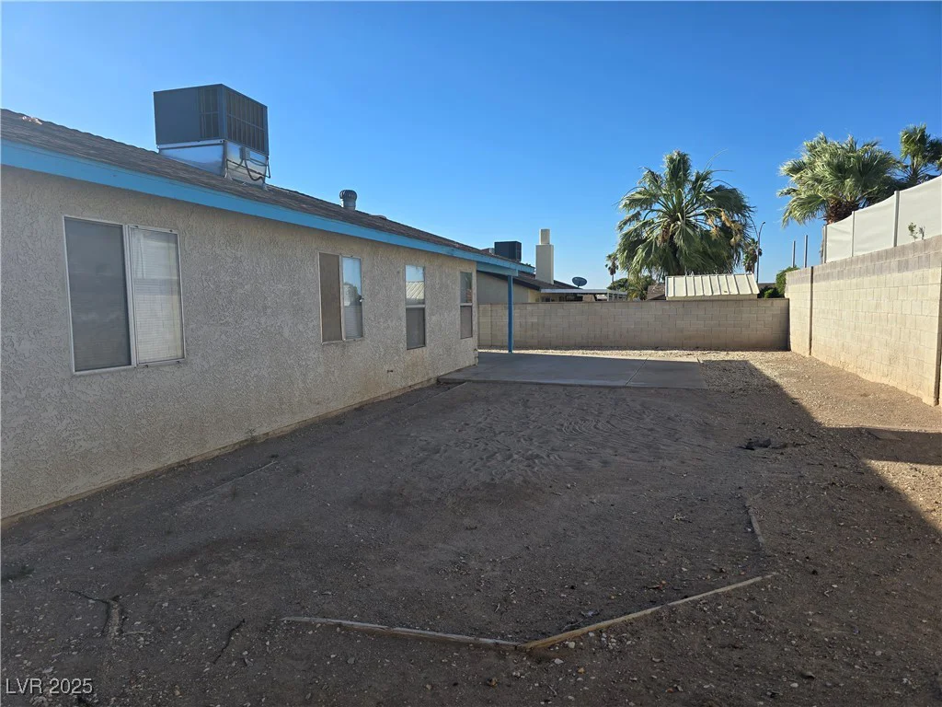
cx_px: 471
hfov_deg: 73.9
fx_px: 626
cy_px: 354
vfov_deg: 58.9
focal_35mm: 23
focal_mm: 6.3
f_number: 1.7
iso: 12
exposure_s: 1/577
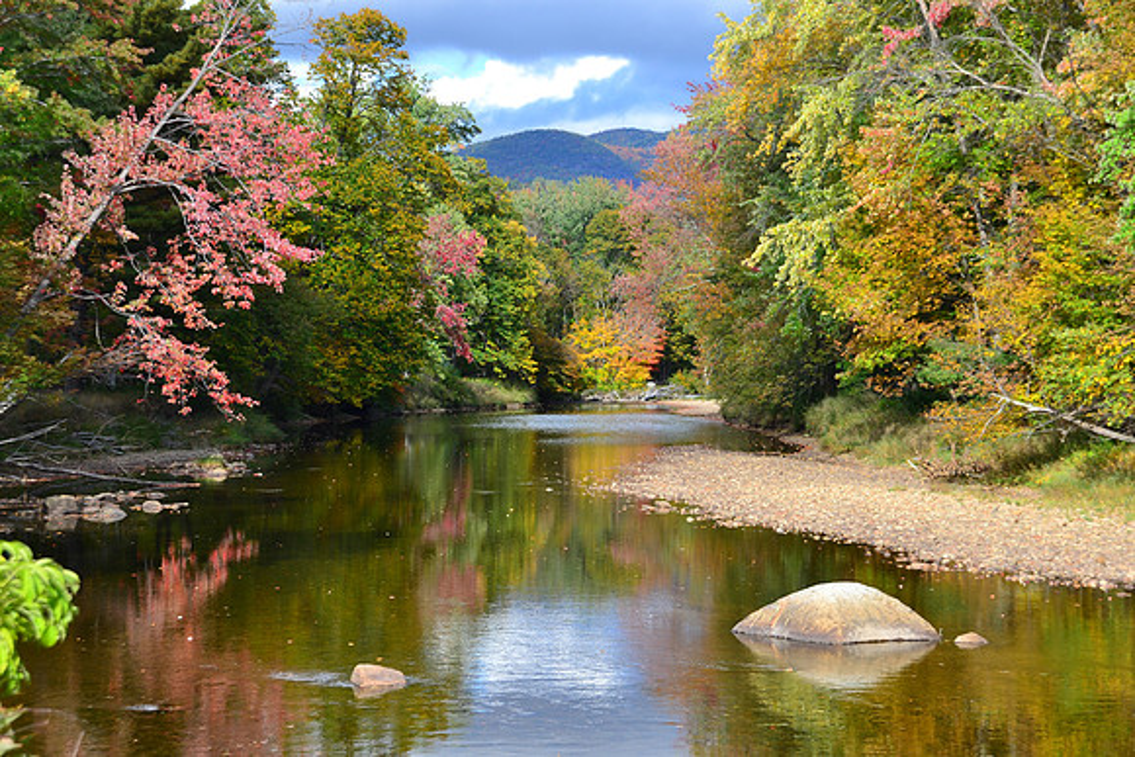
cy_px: 378
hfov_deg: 24.6
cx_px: 568
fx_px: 2602
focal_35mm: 82
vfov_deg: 16.6
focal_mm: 55
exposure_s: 1/250
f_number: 6.3
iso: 100
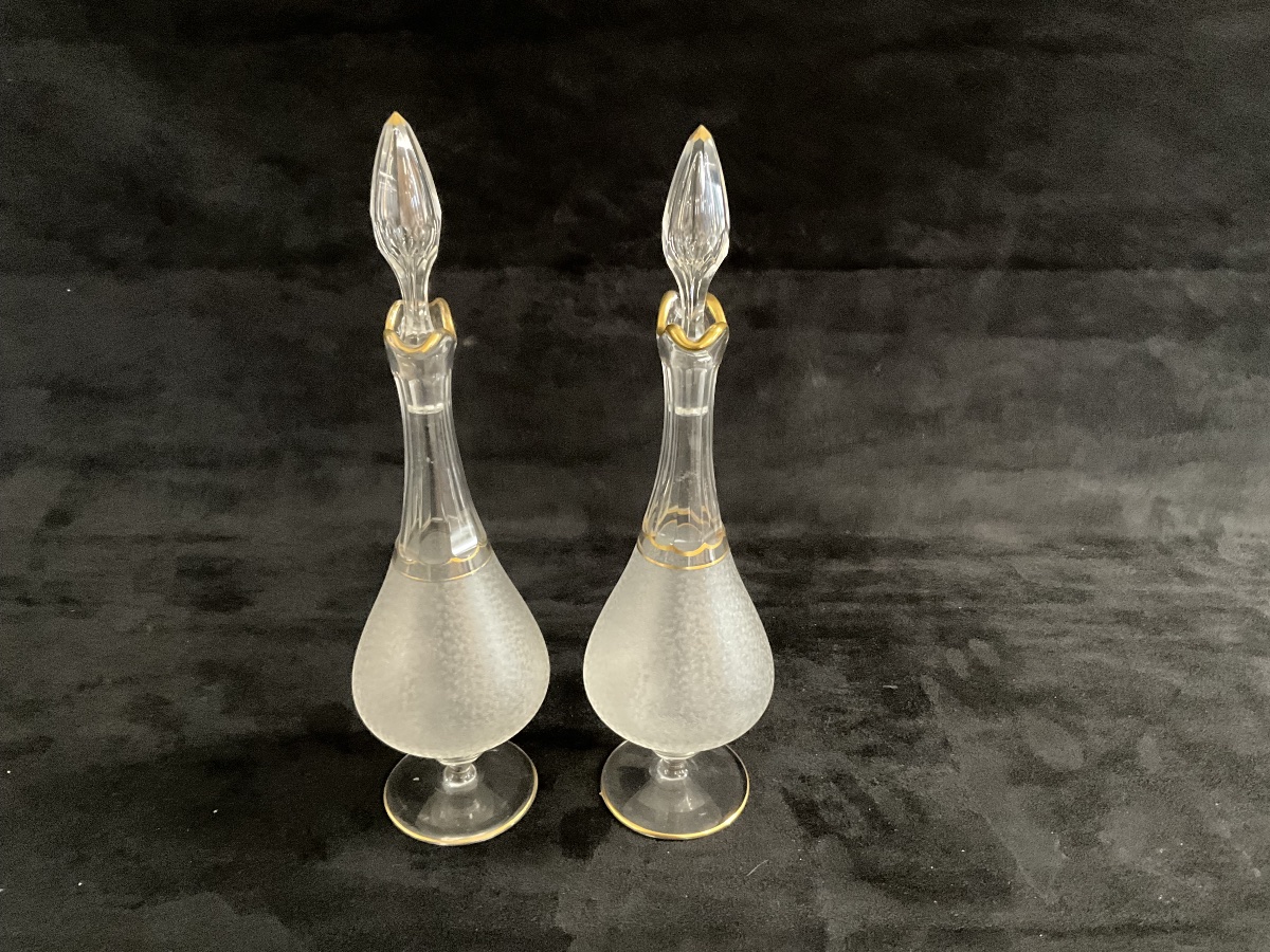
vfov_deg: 48.2
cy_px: 476
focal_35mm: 29
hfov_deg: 61.7
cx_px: 635
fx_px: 1064
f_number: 1.8
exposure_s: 1/30
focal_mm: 3
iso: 640
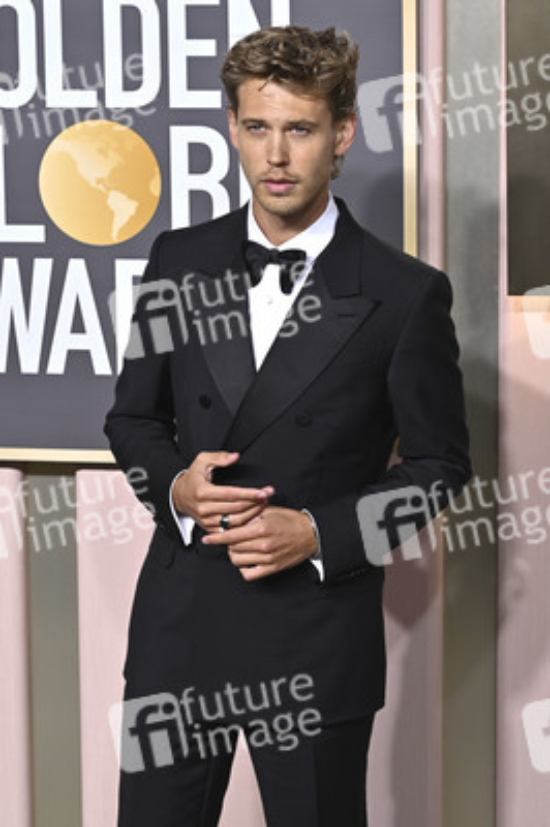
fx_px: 2250
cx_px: 275
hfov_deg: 13.9
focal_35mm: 98
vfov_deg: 20.8
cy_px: 414
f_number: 8
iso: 400
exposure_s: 1/200
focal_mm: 98
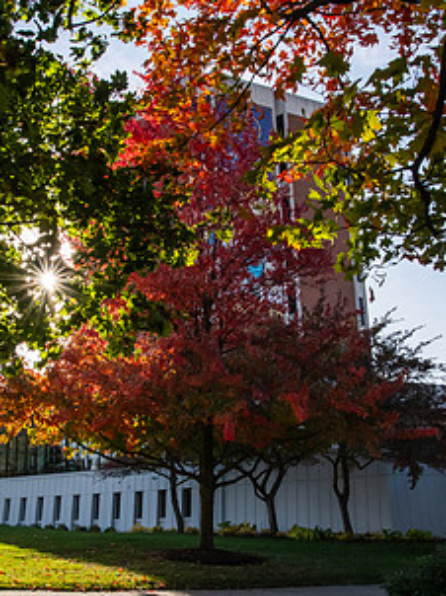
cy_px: 366
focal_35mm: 37
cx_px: 203
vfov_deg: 49.8
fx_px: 637
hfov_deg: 38.6
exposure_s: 1/200
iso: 800
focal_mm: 20
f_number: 20
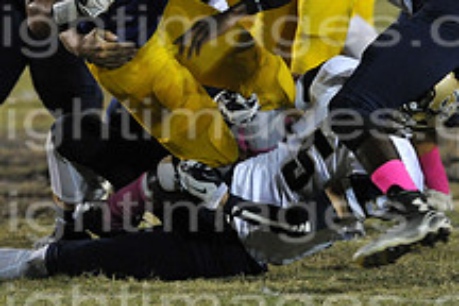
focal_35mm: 805
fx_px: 10263
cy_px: -15
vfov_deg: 1.7
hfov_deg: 2.6
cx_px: 106
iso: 5000
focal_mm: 300
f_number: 4
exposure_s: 1/500
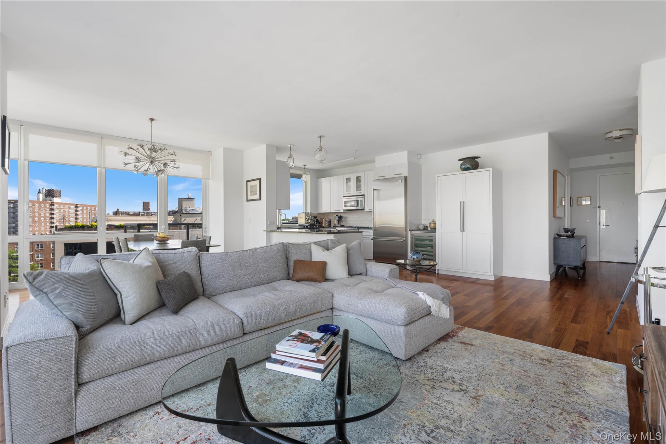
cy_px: 222
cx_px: 333
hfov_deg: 98.6
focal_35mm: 16
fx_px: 287
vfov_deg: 75.5
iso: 200
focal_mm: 15.5
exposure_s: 1/4
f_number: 9
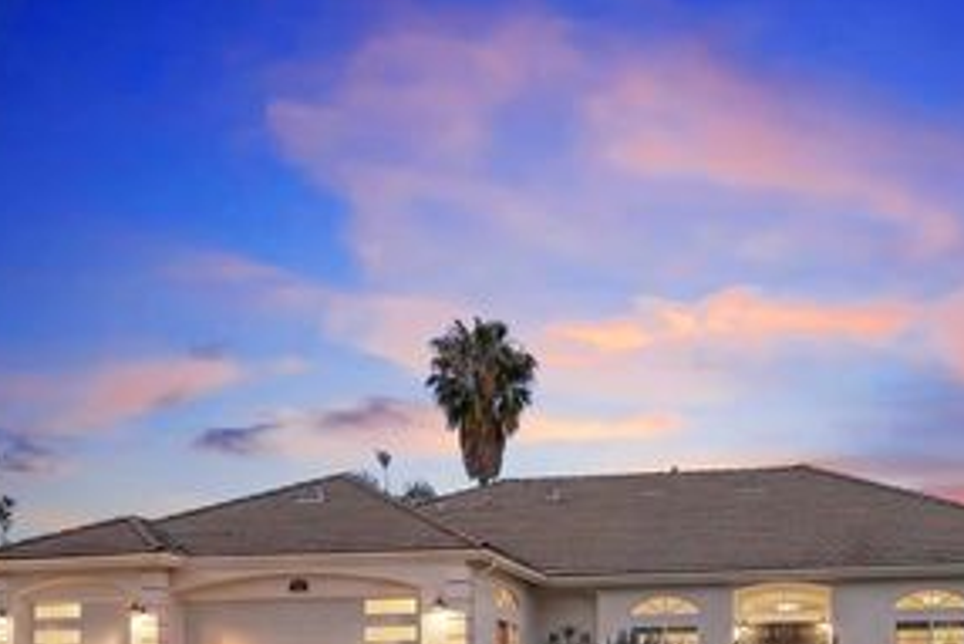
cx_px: 634
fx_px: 1125
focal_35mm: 42
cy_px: 506
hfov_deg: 45.7
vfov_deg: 31.2
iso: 500
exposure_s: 1/800
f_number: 8
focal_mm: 24
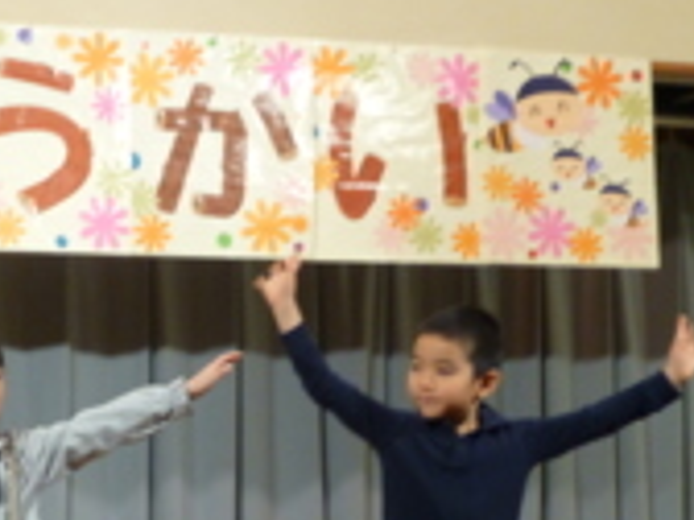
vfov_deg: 9.5
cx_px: 161
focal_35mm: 156
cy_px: 462
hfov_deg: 12.6
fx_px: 3128
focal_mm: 13.3
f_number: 5
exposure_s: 1/25
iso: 400
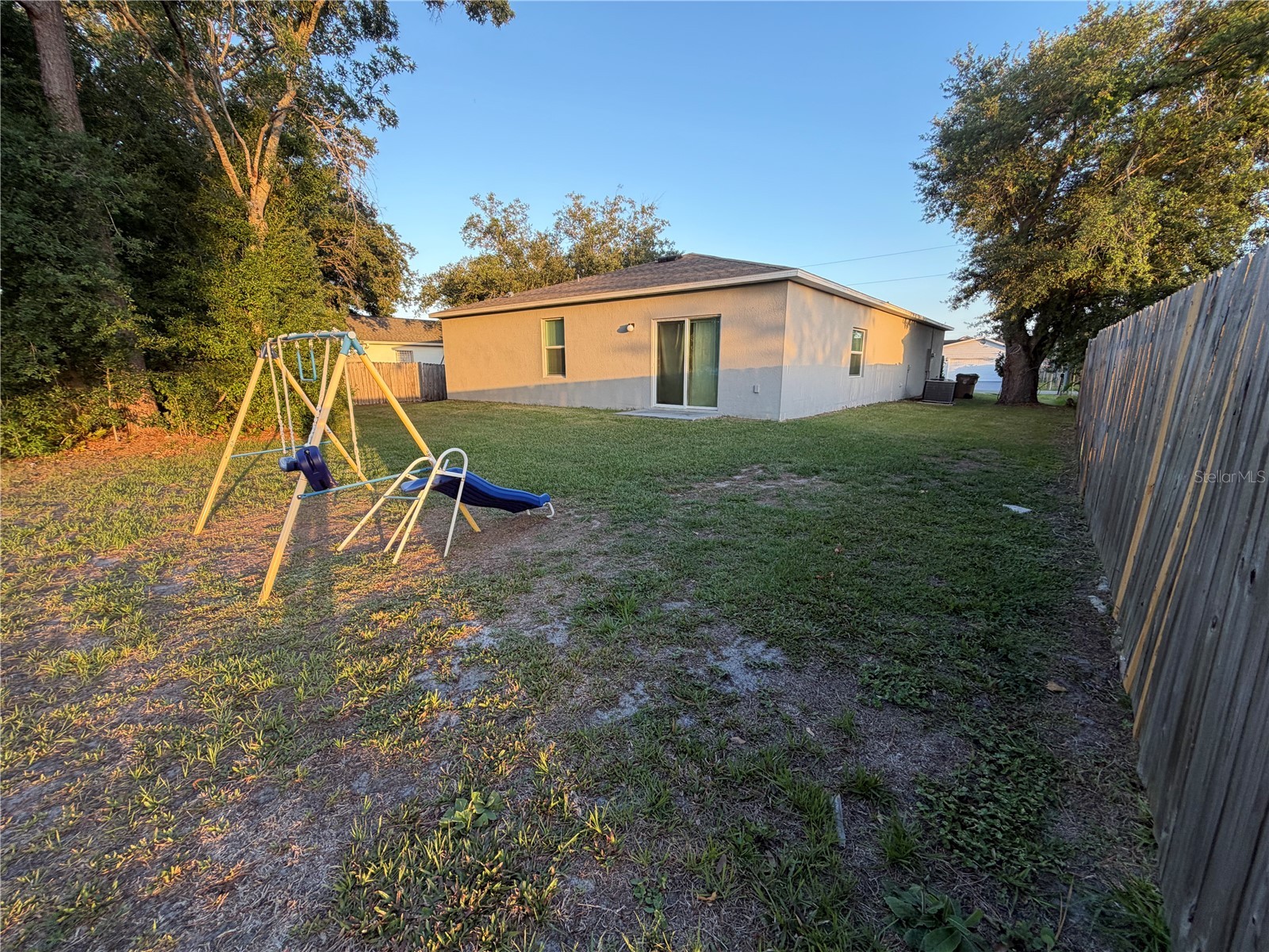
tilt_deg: -12.4
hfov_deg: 102.1
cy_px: 476
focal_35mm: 14
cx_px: 634
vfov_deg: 85.7
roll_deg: +0.5
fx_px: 513
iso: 40
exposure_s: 1/121
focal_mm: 2.22
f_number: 2.2
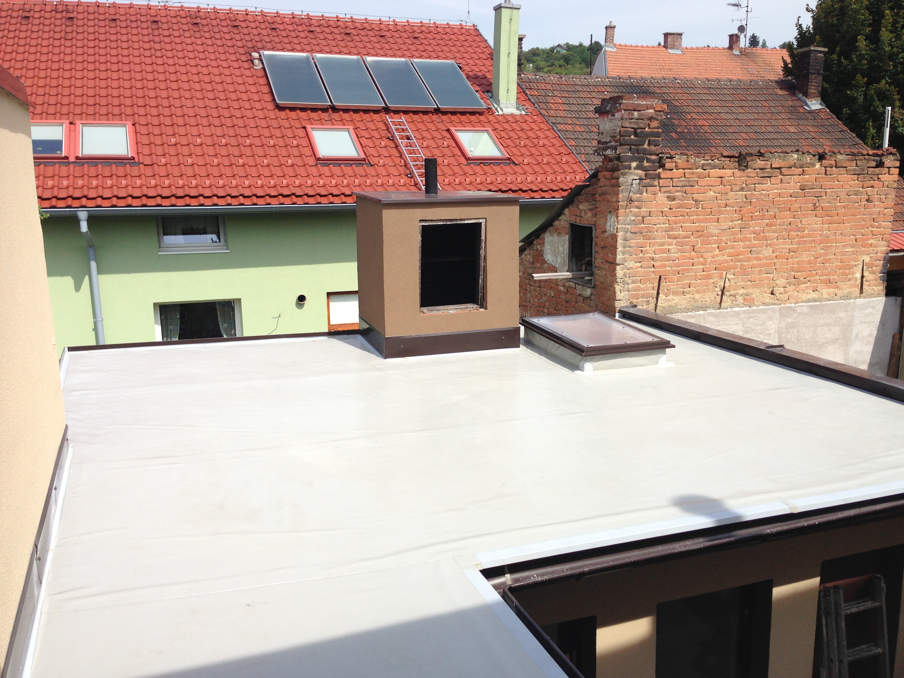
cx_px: 452
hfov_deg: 55.4
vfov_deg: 42.9
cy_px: 339
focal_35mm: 33
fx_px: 862
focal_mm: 4.13
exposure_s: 1/1642
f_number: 2.4
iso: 50
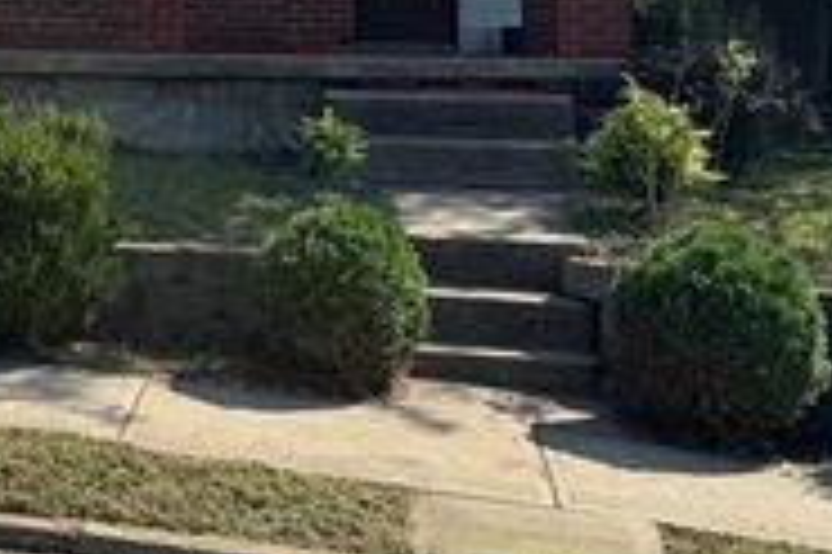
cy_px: -38
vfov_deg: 14.8
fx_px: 2078
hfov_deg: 22.4
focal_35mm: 90
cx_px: 198
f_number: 1.78
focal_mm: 6.76
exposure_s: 1/4049
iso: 80
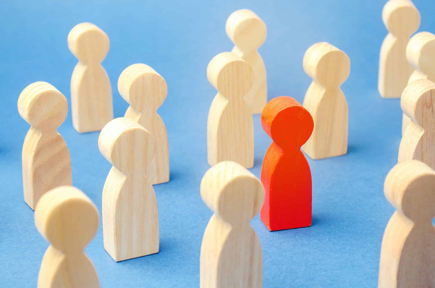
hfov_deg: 22.1
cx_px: 274
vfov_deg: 14.8
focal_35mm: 92
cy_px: 151
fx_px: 1109
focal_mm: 48
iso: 100
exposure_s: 1/100
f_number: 7.1
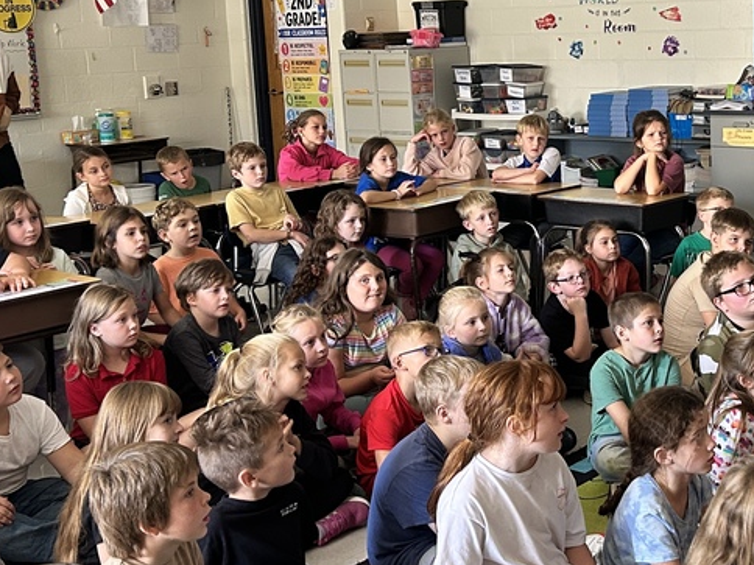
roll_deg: +1.9
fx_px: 1198
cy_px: 195
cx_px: 604
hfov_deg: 33.9
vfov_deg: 26.4
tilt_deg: -8.5
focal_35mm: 55
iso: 250
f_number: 1.5
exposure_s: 1/59
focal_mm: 5.7
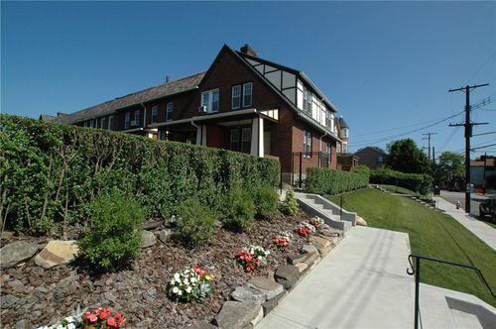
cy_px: 164
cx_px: 248
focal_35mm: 16
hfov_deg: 95.1
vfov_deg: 71.9
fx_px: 227
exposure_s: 1/500
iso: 500
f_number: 11
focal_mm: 11
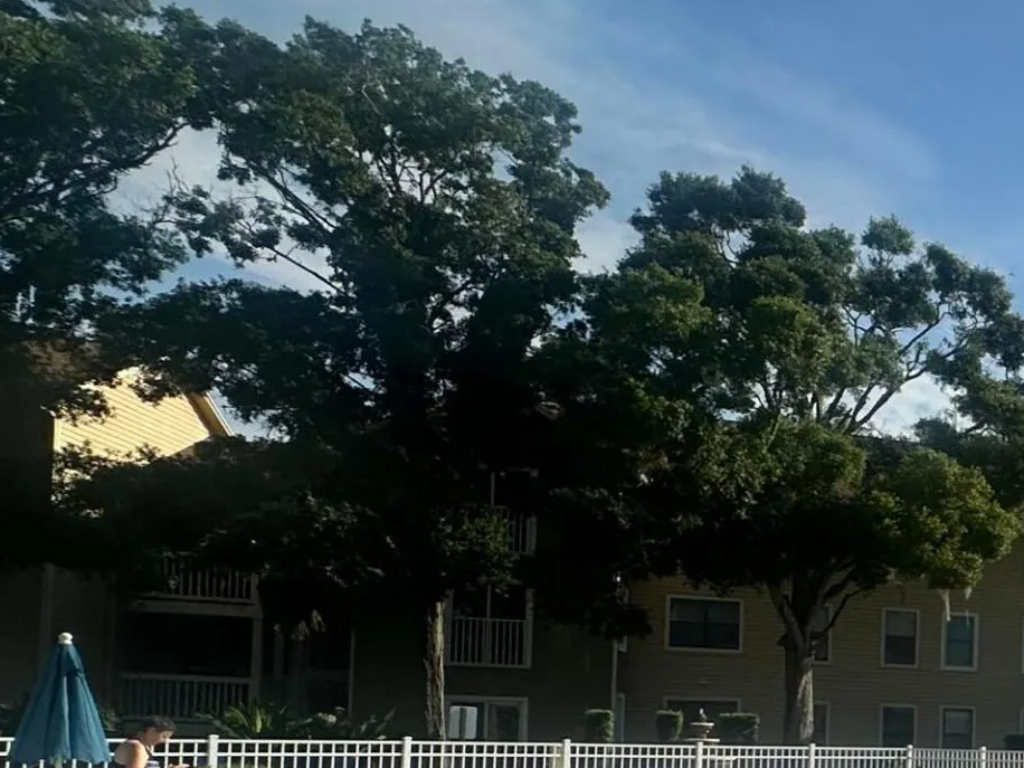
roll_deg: -1.5
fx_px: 1302
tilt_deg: +2.4
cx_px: 1513
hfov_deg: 28.7
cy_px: 731
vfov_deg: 30.9
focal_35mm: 44
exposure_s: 1/3125
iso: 40
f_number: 2.2
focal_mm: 2.22
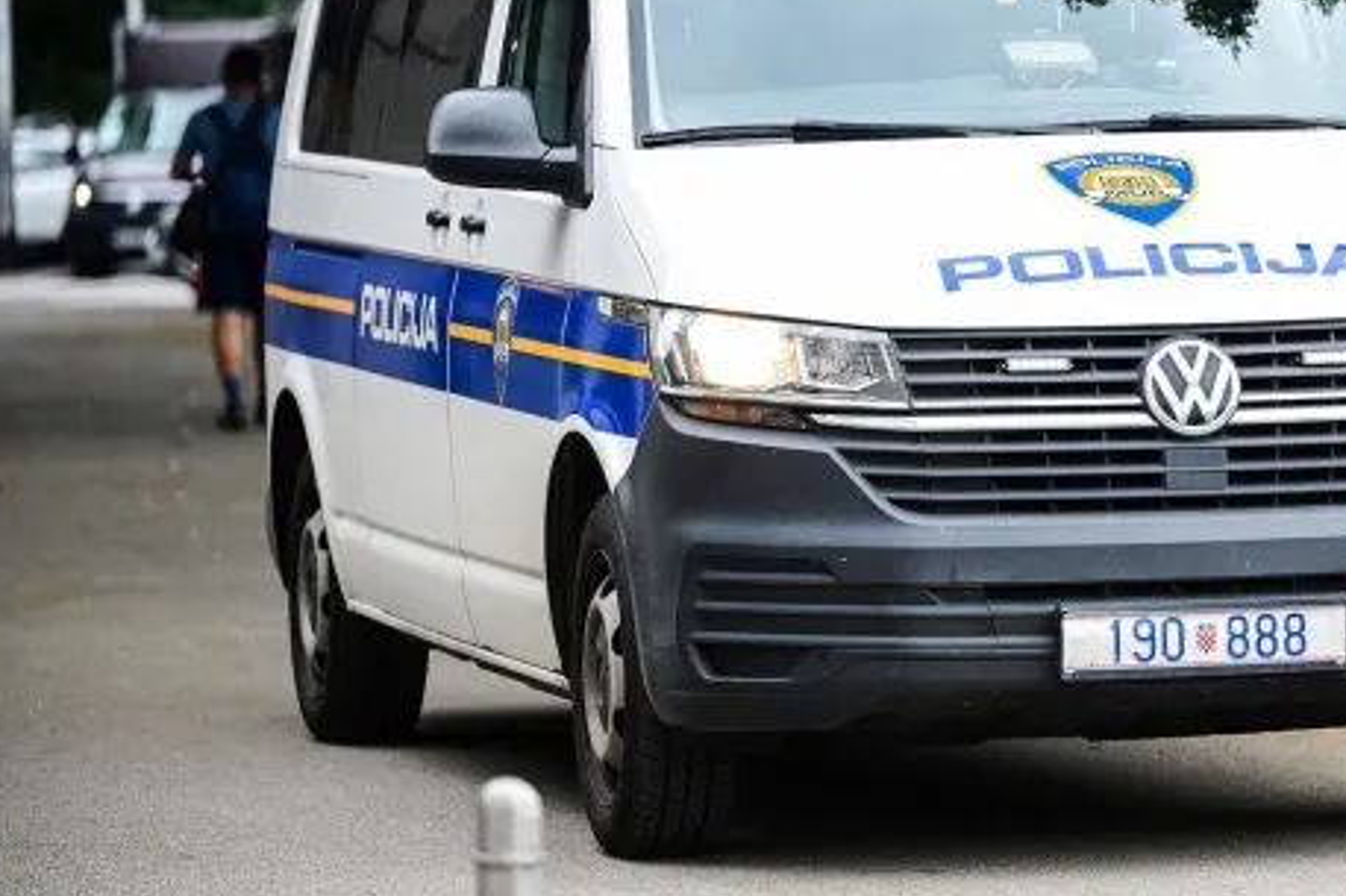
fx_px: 9306
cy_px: 236
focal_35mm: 249
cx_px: 1093
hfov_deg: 8.3
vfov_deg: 5.5
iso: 640
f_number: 2.8
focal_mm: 150
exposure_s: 1/1600
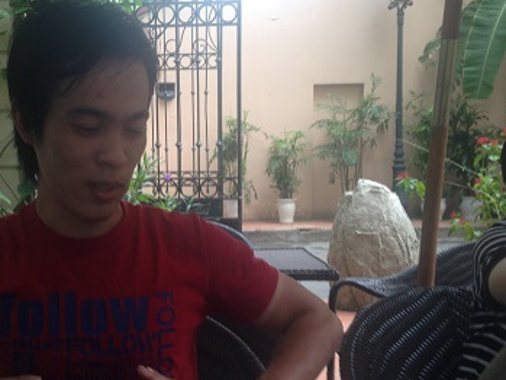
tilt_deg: -5.7
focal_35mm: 53
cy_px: 239
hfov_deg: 35.7
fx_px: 775
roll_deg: -1.0
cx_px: 155
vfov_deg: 27.4
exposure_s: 1/60
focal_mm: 4.12
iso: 50
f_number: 2.4
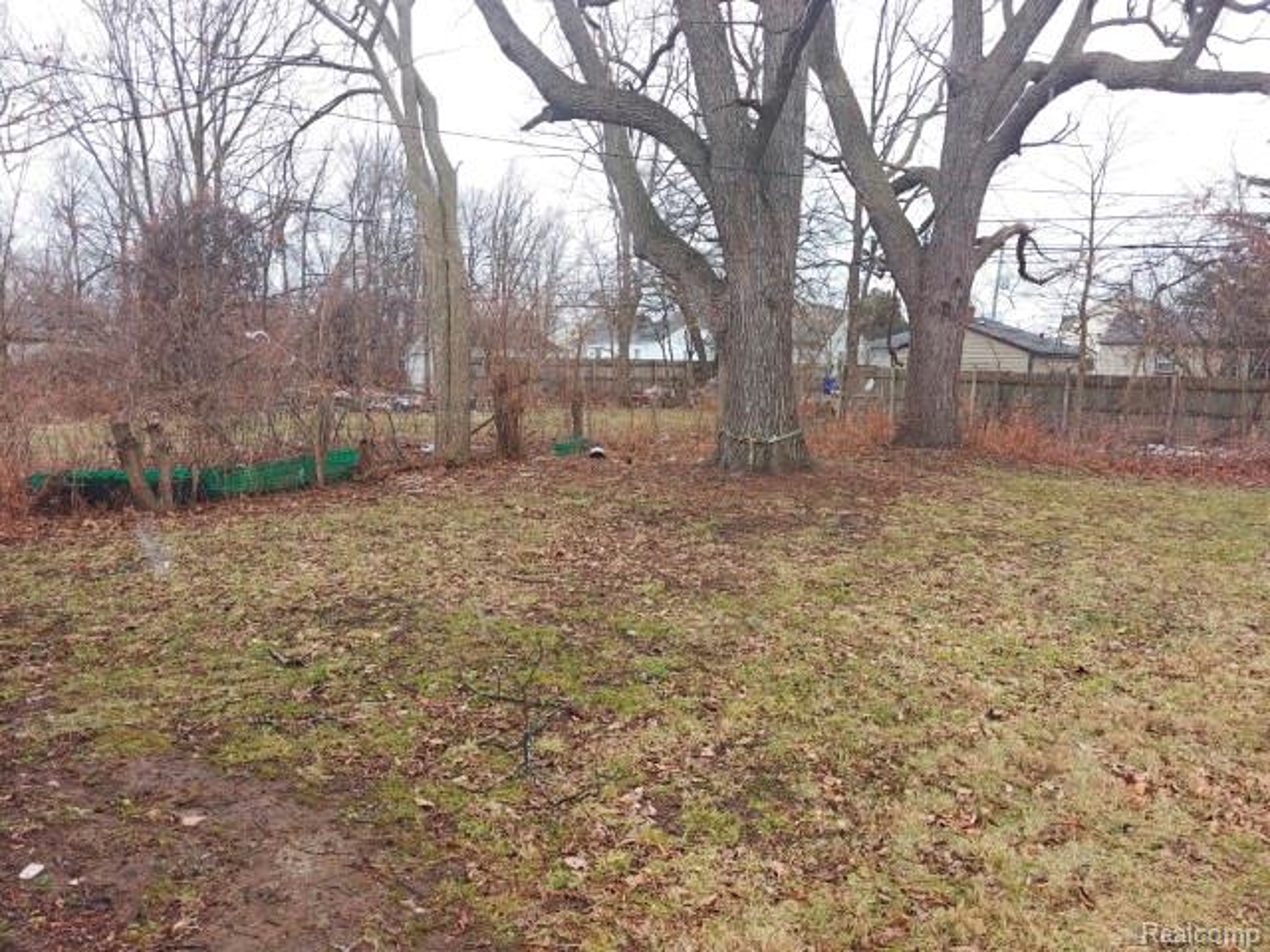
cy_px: 476
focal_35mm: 23
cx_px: 635
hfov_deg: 73.9
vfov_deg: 58.9
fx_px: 844
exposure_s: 1/100
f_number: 1.6
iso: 50
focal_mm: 6.06
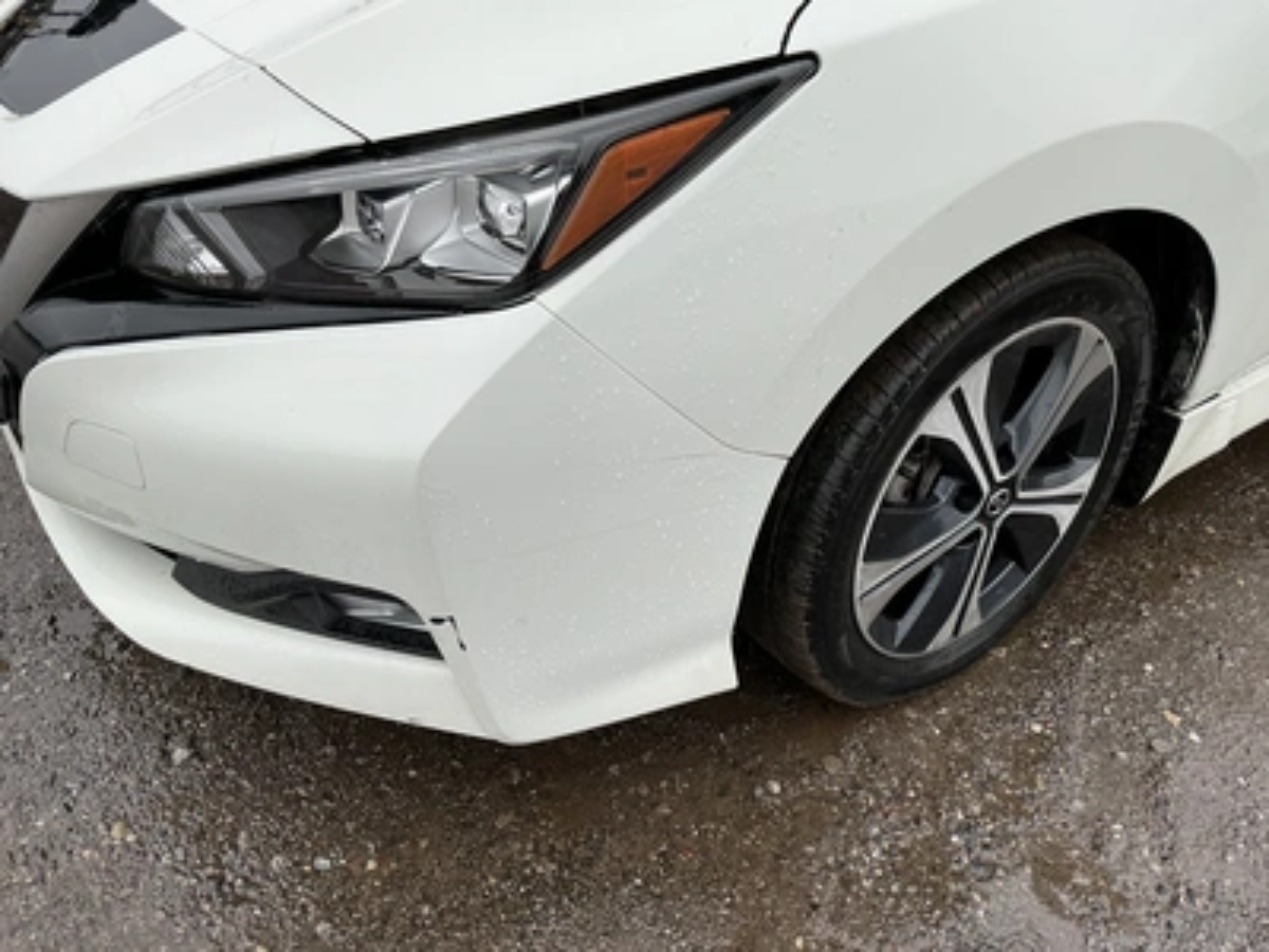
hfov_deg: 63.4
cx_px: 634
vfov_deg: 49.7
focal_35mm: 28
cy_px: 476
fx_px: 1026
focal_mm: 3
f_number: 1.8
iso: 20
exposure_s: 1/205
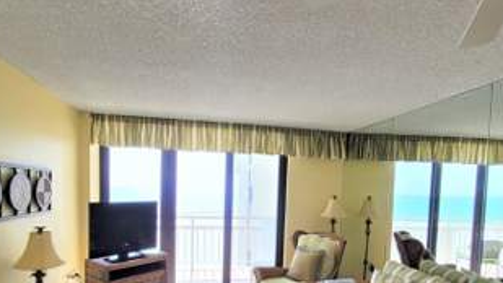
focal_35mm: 22
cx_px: 243
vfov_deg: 49.4
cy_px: 213
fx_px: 294
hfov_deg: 81.2
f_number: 2.2
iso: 40
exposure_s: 1/134
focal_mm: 1.74
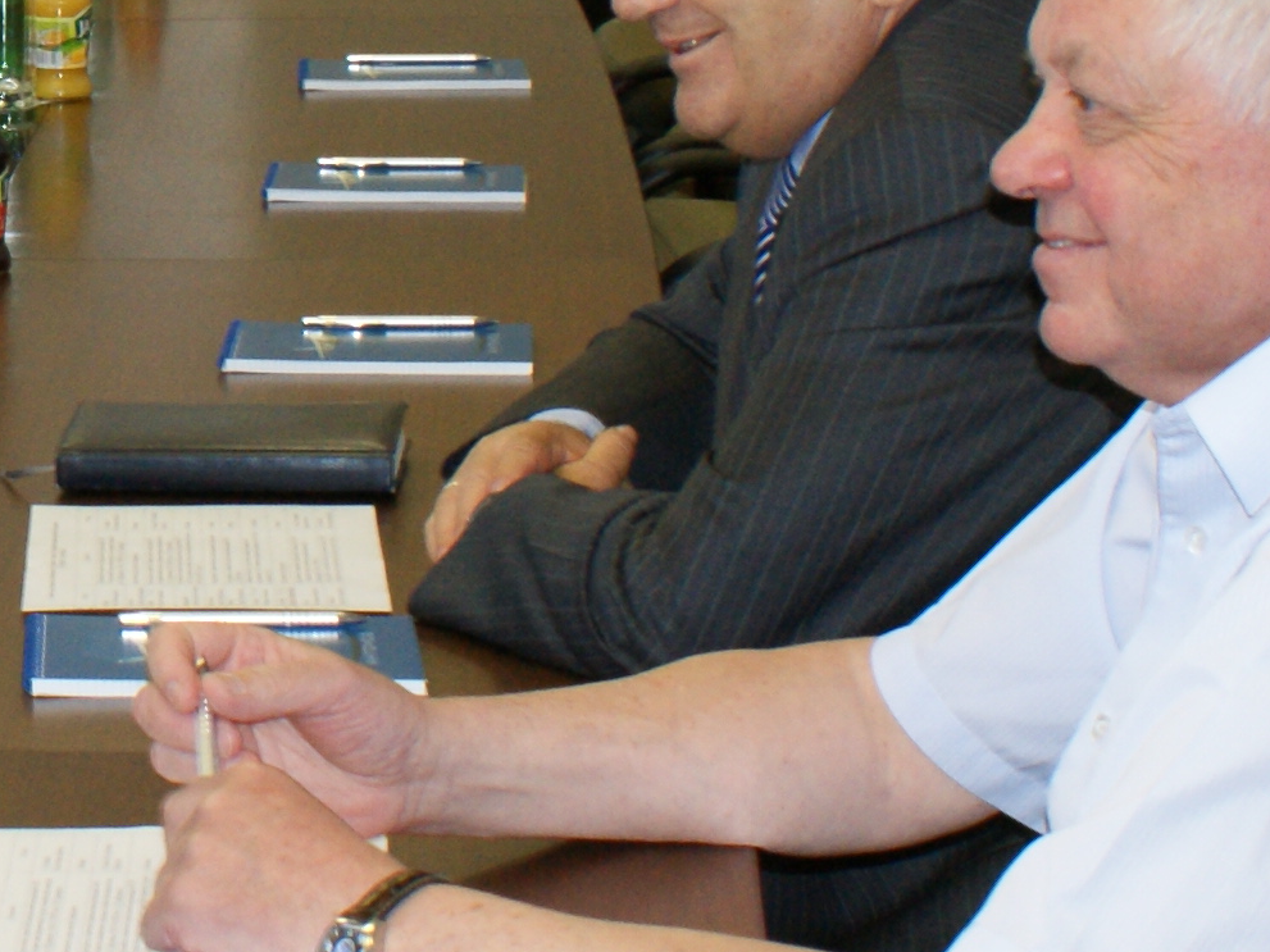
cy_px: 18
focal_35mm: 147
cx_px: -388
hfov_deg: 13.0
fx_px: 5393
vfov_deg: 10.0
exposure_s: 1/60
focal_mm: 22
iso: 400
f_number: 5.6
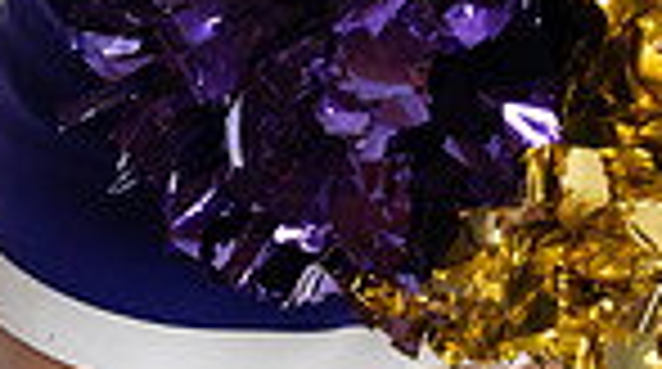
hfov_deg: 14.4
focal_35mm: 148
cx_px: 608
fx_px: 2593
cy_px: -639
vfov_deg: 7.4
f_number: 8
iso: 800
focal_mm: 46
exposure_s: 1/250
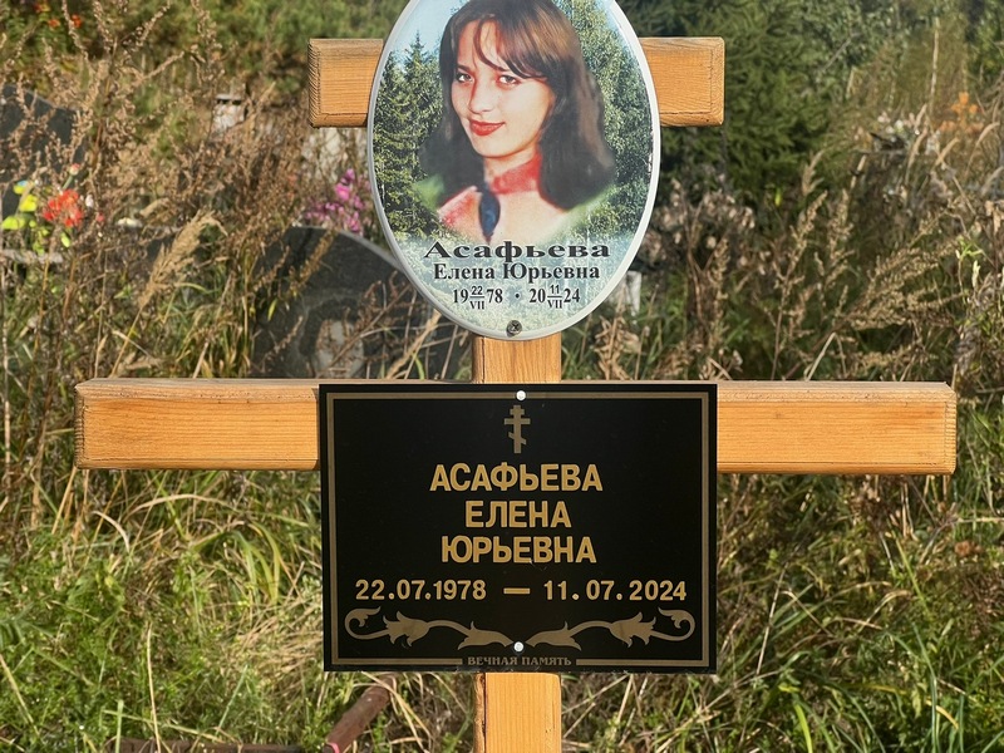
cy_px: 376
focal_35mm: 77
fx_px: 2233
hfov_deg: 25.3
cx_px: 502
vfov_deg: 19.1
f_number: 2.8
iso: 32
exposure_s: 1/752
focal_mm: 9
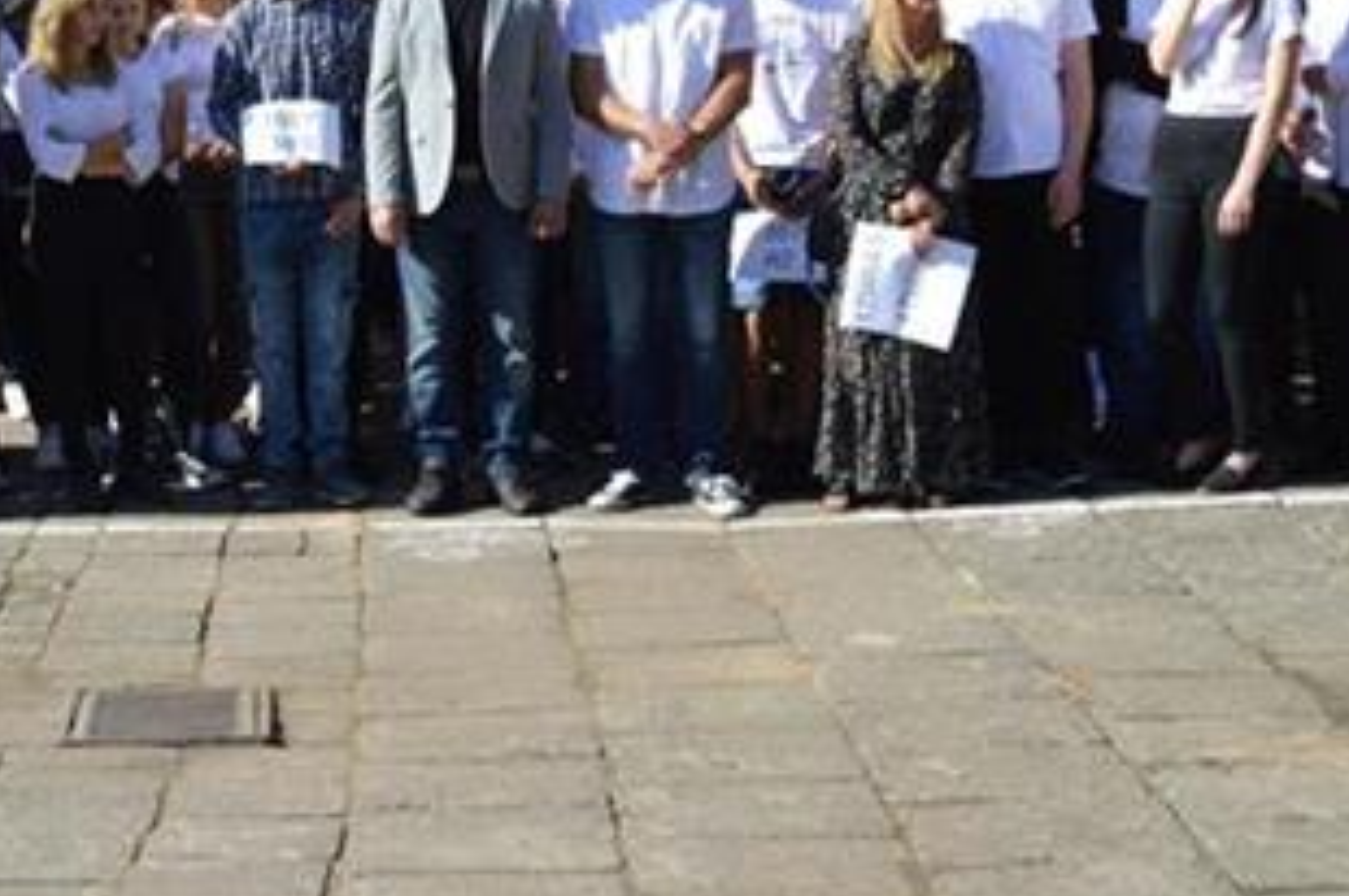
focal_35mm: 107
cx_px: 348
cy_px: 213
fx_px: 4005
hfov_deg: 19.0
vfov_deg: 12.7
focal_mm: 34
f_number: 5
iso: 400
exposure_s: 1/1250
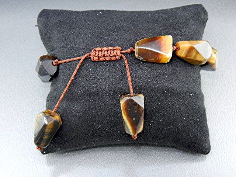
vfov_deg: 28.0
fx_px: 355
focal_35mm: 52
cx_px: 118
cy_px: 88
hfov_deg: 36.8
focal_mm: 9.3
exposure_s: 1/30
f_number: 3.9
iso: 800
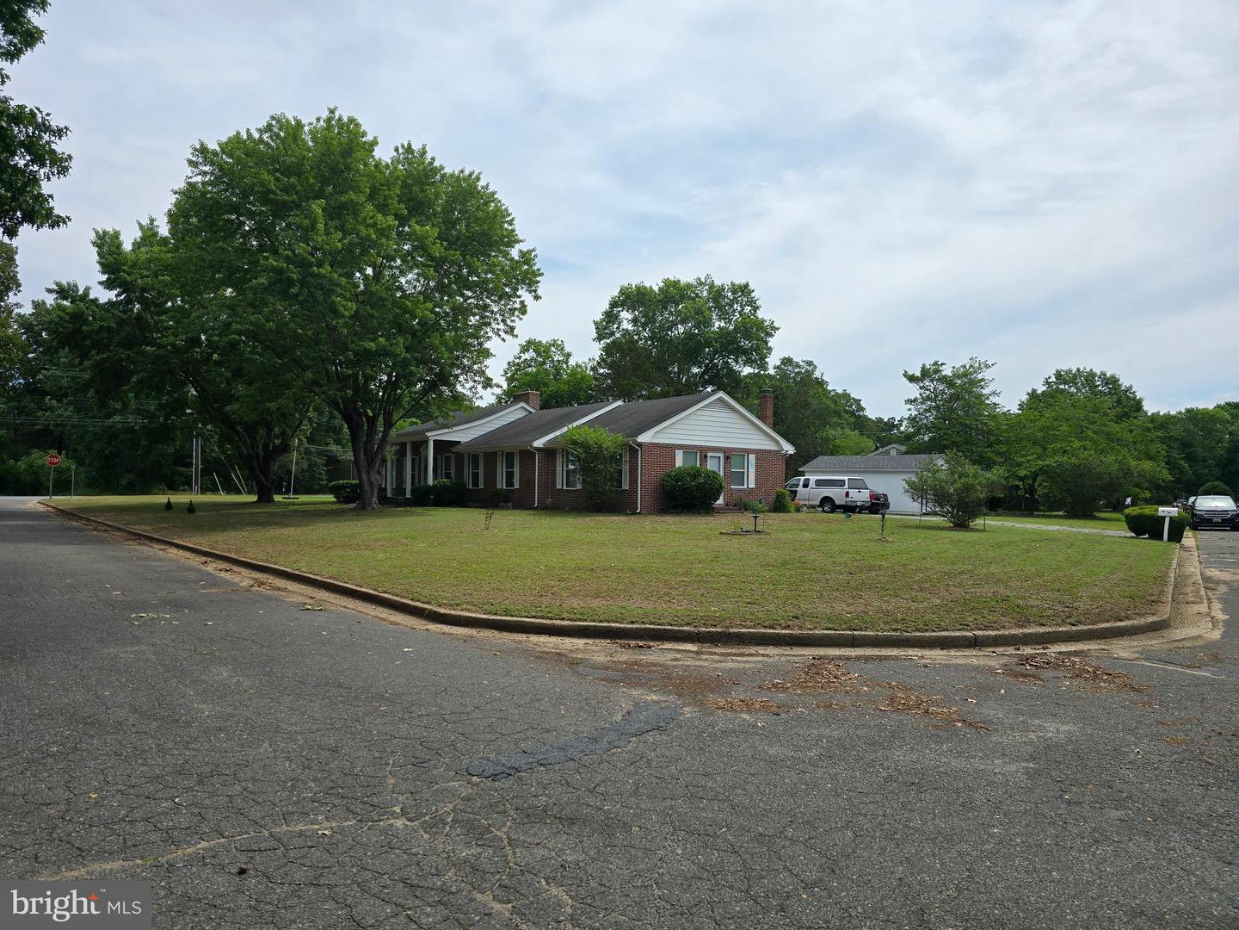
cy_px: 465
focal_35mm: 23
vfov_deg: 58.9
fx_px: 823
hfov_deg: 73.9
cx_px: 620
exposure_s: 1/937
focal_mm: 6.3
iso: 12
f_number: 1.7
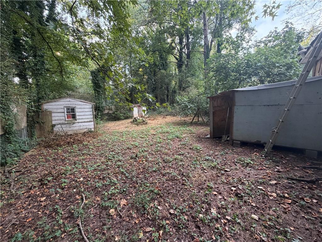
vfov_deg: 85.7
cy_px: 121
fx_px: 130
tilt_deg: -6.6
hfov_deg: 102.1
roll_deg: +0.3
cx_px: 161
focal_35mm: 14
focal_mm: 2.22
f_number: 2.2
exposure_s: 1/121
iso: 250
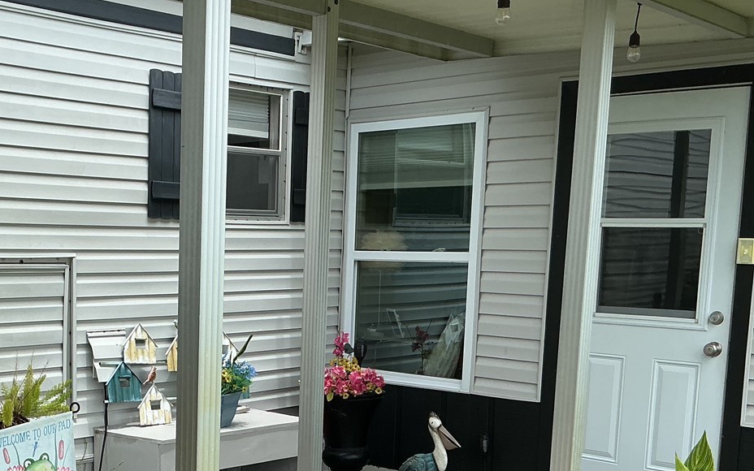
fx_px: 1089
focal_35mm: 53
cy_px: 404
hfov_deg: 37.3
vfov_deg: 23.9
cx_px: 196
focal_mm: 3
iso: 25
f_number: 1.8
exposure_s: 1/1076
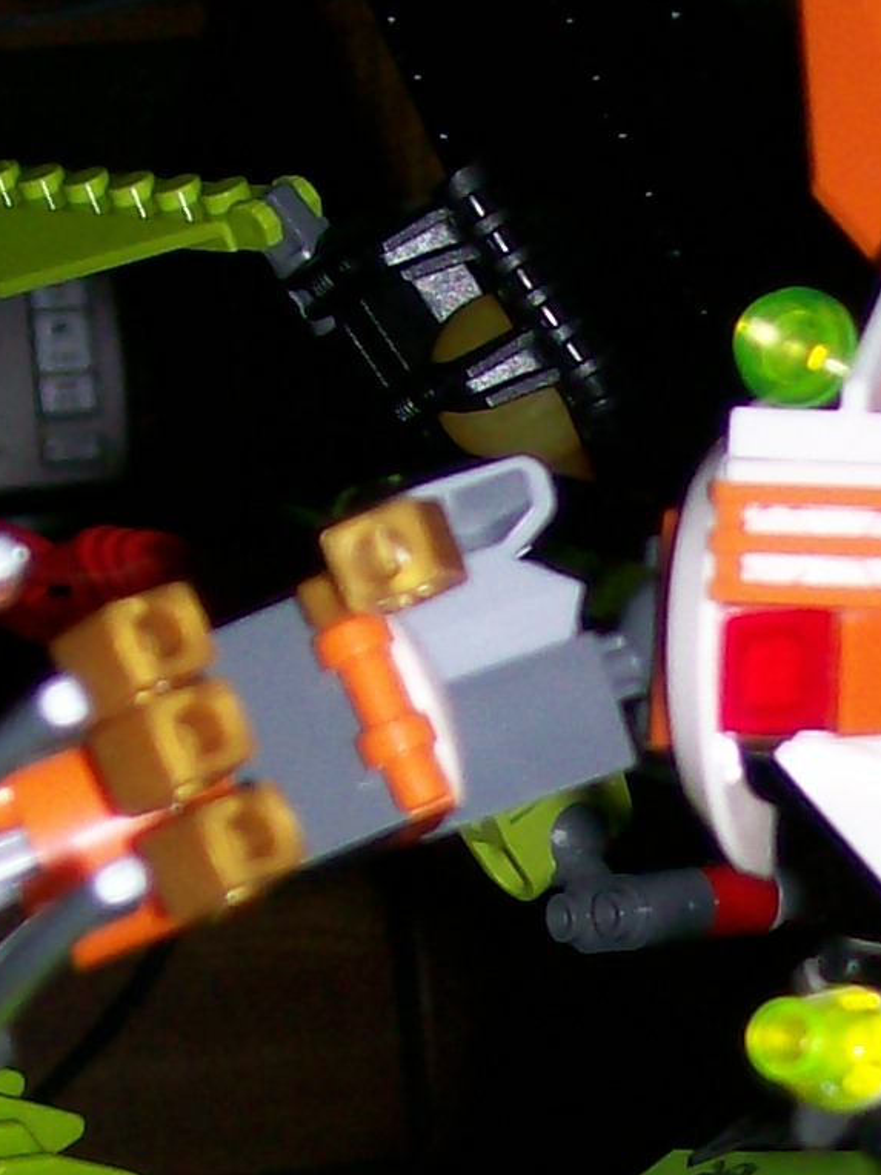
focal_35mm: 181
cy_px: 1447
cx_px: 966
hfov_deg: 8.1
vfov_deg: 10.7
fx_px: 6142
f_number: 3
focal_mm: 7.6
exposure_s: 1/73.1
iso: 80
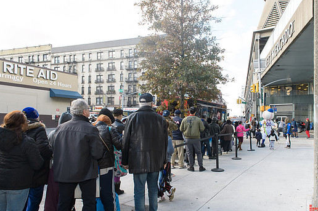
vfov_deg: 47.7
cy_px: 118
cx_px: 174
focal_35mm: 27
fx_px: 238
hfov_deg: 67.3
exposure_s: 1/250
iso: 400
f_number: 5.6
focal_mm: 24
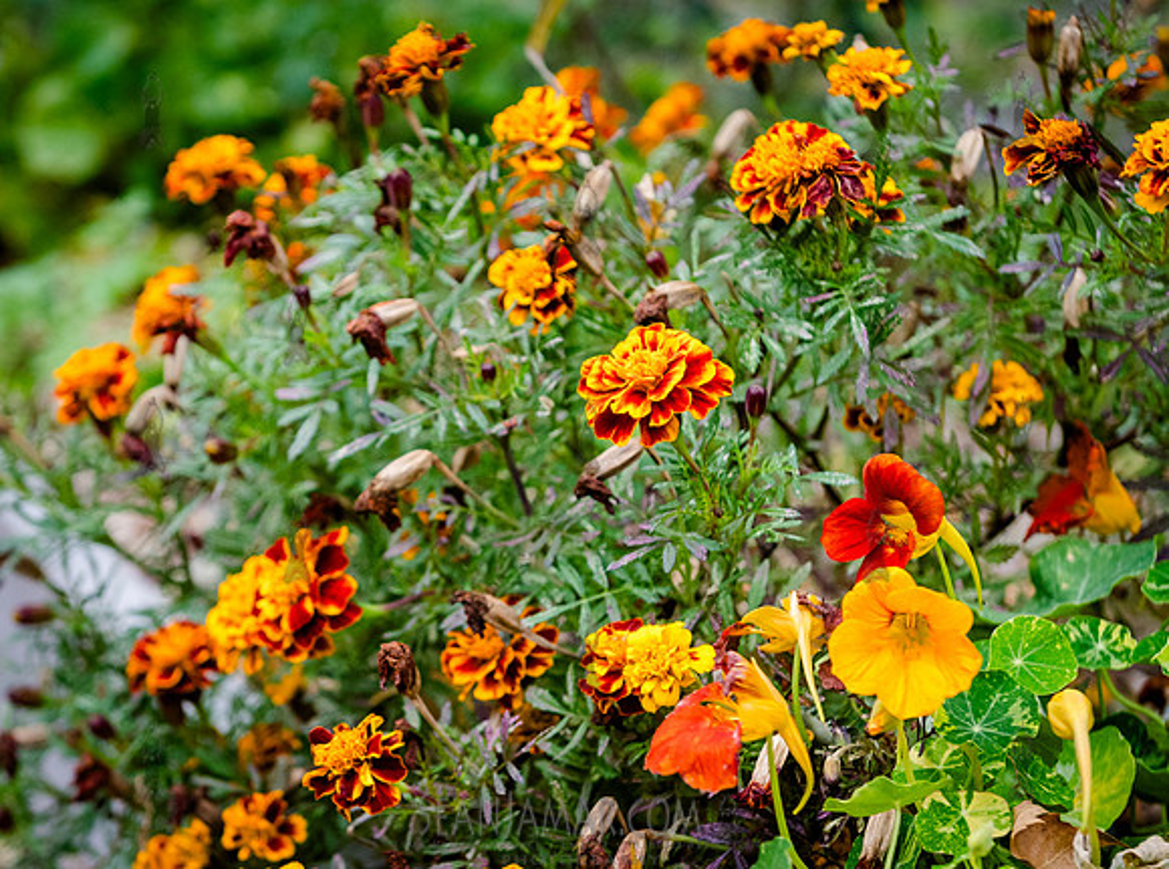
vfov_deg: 16.0
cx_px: 429
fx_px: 3095
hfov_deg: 21.3
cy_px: 391
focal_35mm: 92
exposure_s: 1/1250
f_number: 4.5
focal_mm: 62
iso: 2000
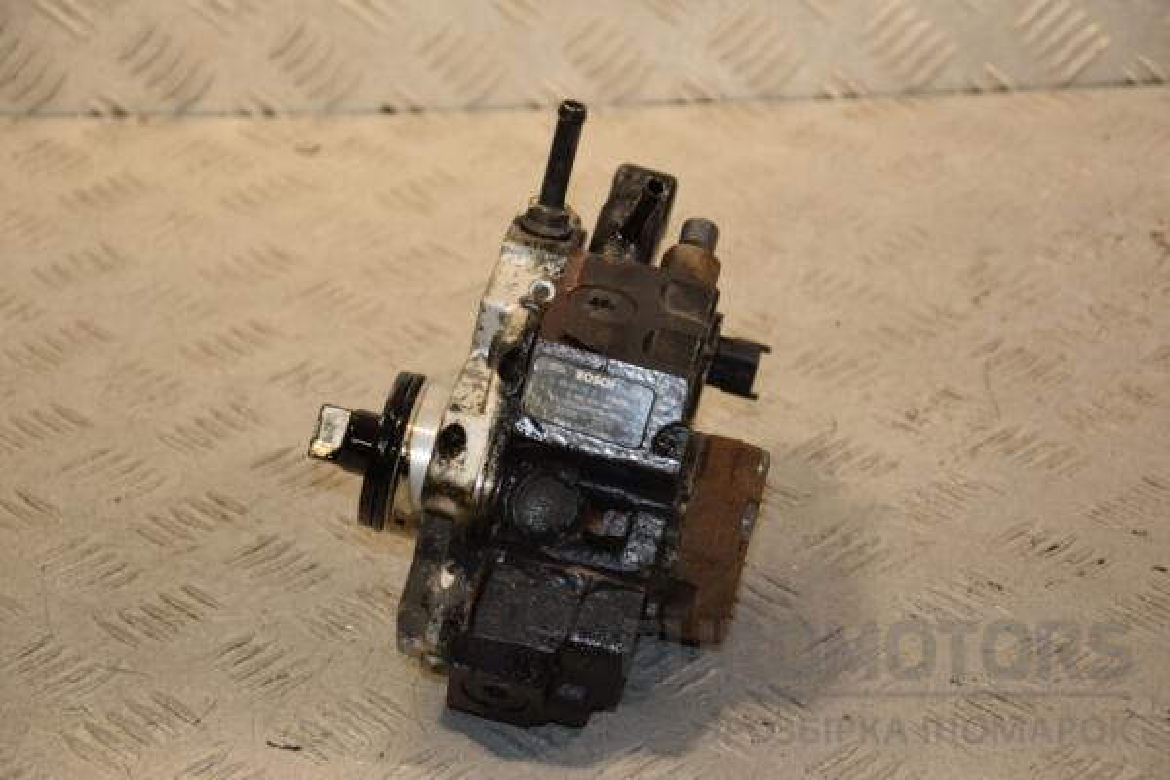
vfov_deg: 13.0
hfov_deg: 19.5
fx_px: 3412
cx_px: 585
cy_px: 390
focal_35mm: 105
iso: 800
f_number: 5.6
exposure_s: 1/200
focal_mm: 70
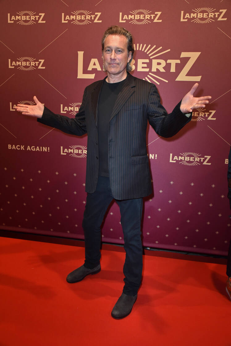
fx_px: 298
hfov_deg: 42.3
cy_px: 173
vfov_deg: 60.3
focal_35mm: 31
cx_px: 116
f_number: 8
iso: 1250
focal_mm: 31
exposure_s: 1/250
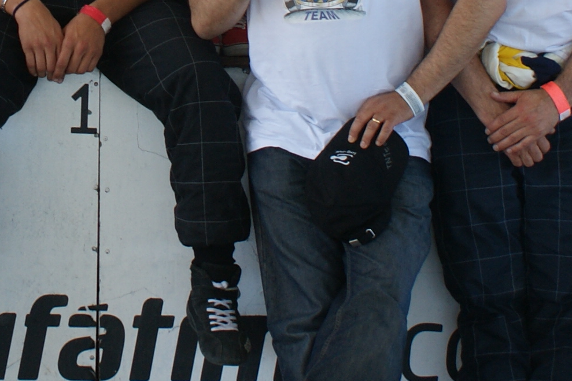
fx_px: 3096
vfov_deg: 6.9
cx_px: 16
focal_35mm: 195
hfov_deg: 10.5
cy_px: -152
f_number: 4.5
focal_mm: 28
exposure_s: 1/50
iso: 100
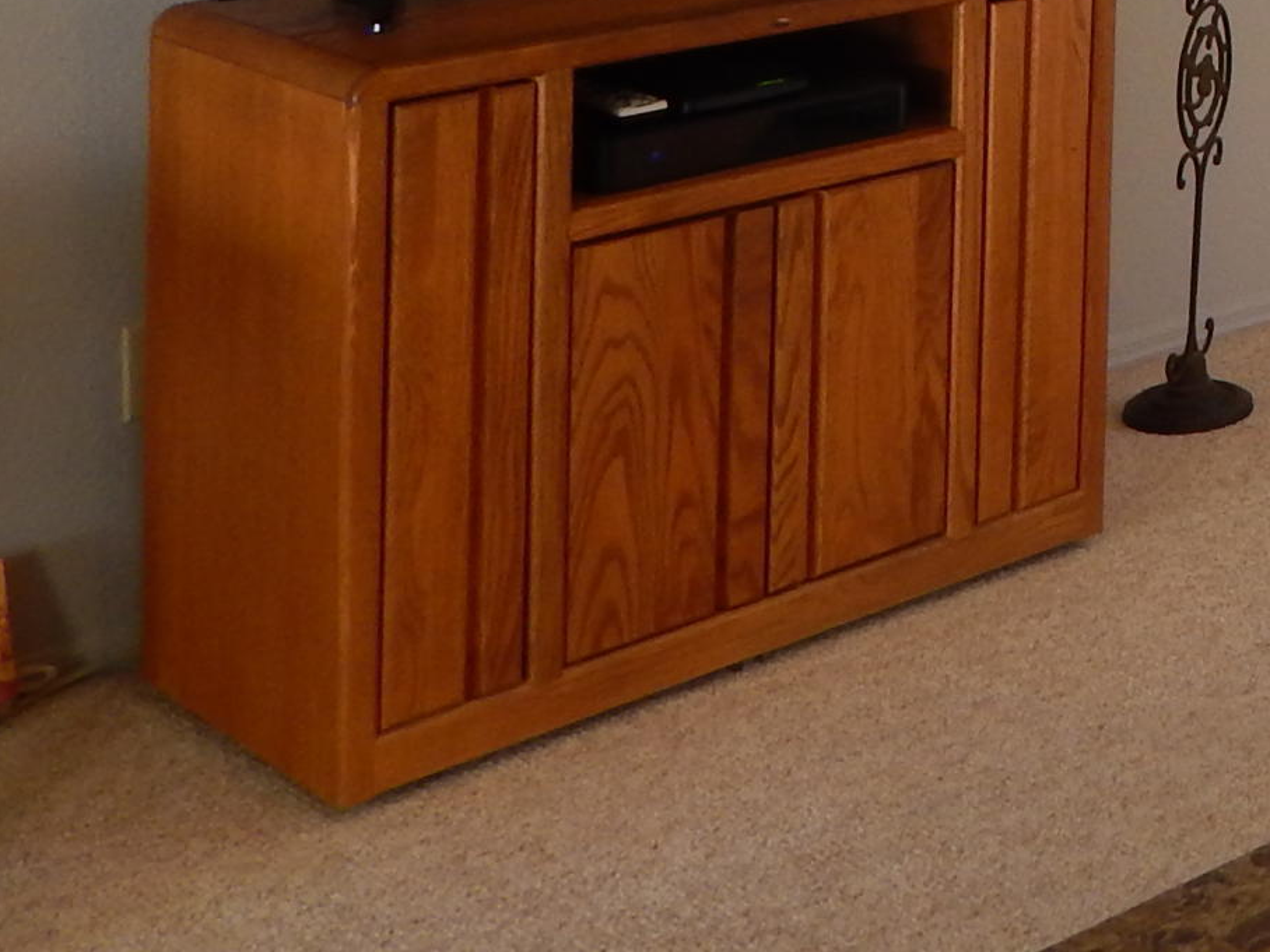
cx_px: 2092
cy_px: -495
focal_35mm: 76
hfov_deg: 20.5
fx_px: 2788
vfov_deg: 17.4
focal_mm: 4
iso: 140
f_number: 3
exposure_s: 1/30
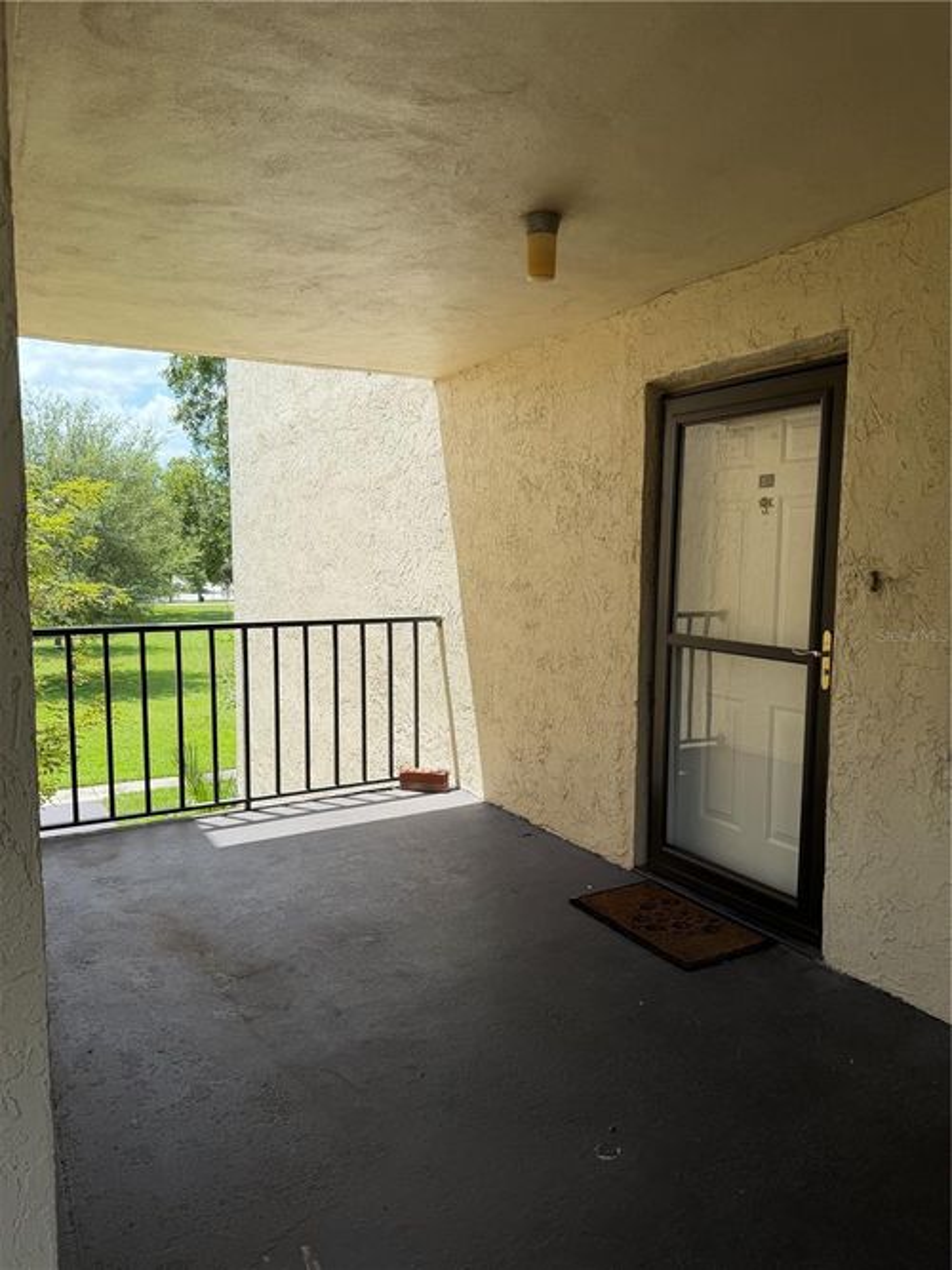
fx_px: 880
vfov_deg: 71.6
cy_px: 635
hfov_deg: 56.8
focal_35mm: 24
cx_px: 476
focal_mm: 6.76
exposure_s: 1/1337
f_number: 1.78
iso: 80
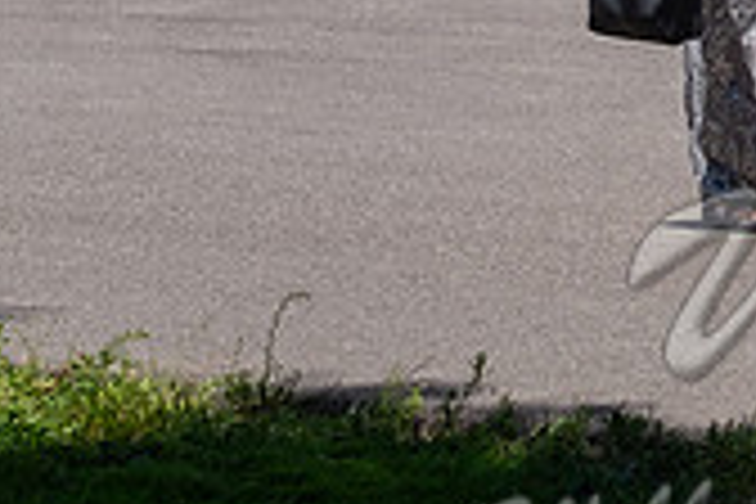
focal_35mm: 259
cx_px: 1179
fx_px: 5439
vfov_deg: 5.3
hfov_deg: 7.8
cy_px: -182
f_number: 6.4
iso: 200
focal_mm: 50
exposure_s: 1/500
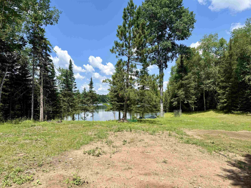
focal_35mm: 24
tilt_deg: +1.6
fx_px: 174
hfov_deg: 71.6
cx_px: 126
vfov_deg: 56.8
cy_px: 94
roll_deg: -0.3
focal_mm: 6.76
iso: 80
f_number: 1.78
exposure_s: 1/3759
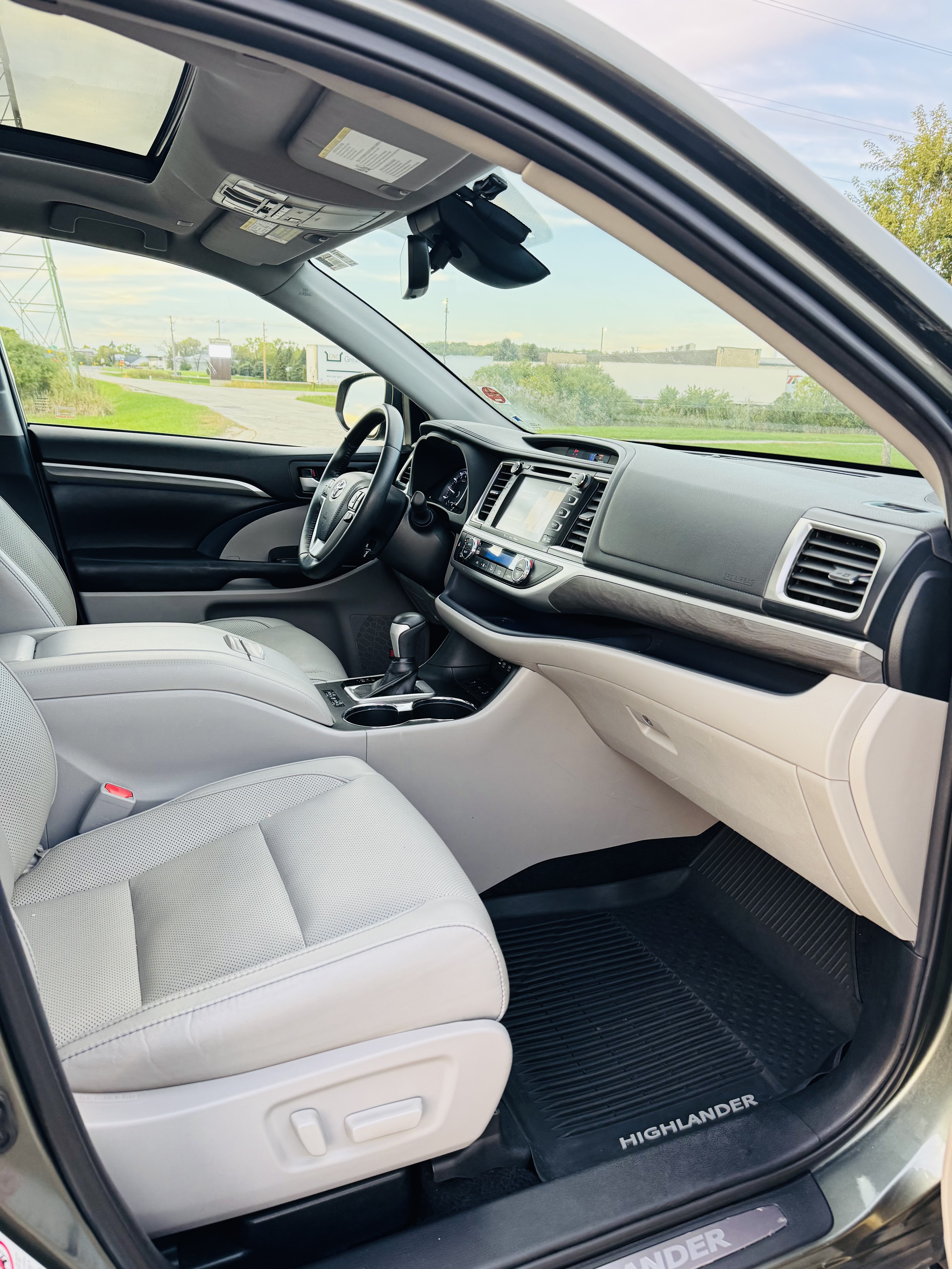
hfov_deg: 56.8
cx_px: 476
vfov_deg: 71.6
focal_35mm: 24
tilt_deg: -15.7
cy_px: 634
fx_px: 880
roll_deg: -1.7
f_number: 1.78
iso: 160
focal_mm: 6.76
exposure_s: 1/121
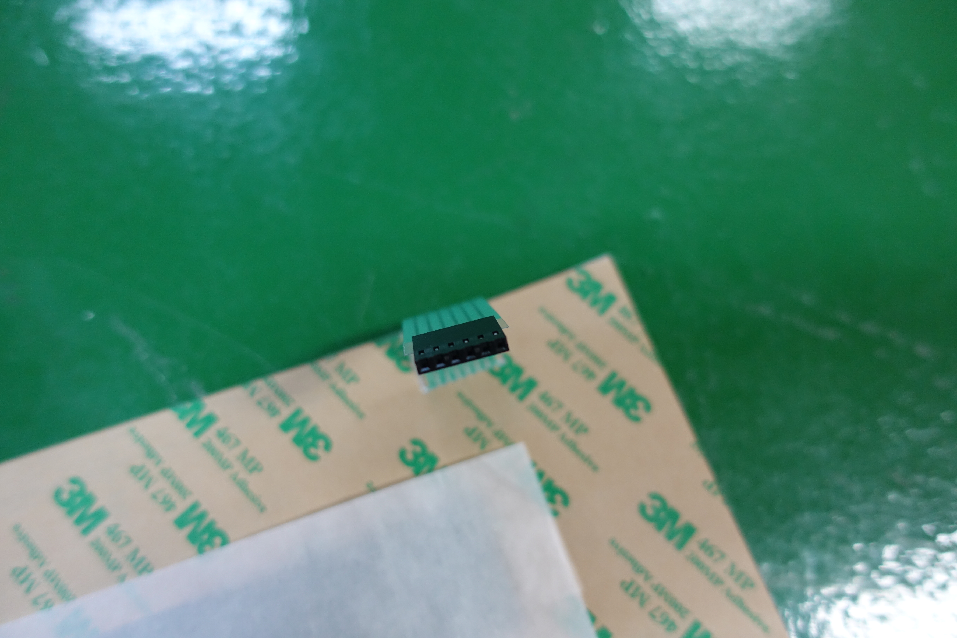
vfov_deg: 53.1
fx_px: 638
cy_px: 319
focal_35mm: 24
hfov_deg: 73.7
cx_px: 478
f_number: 1.8
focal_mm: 8.8
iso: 500
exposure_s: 1/30
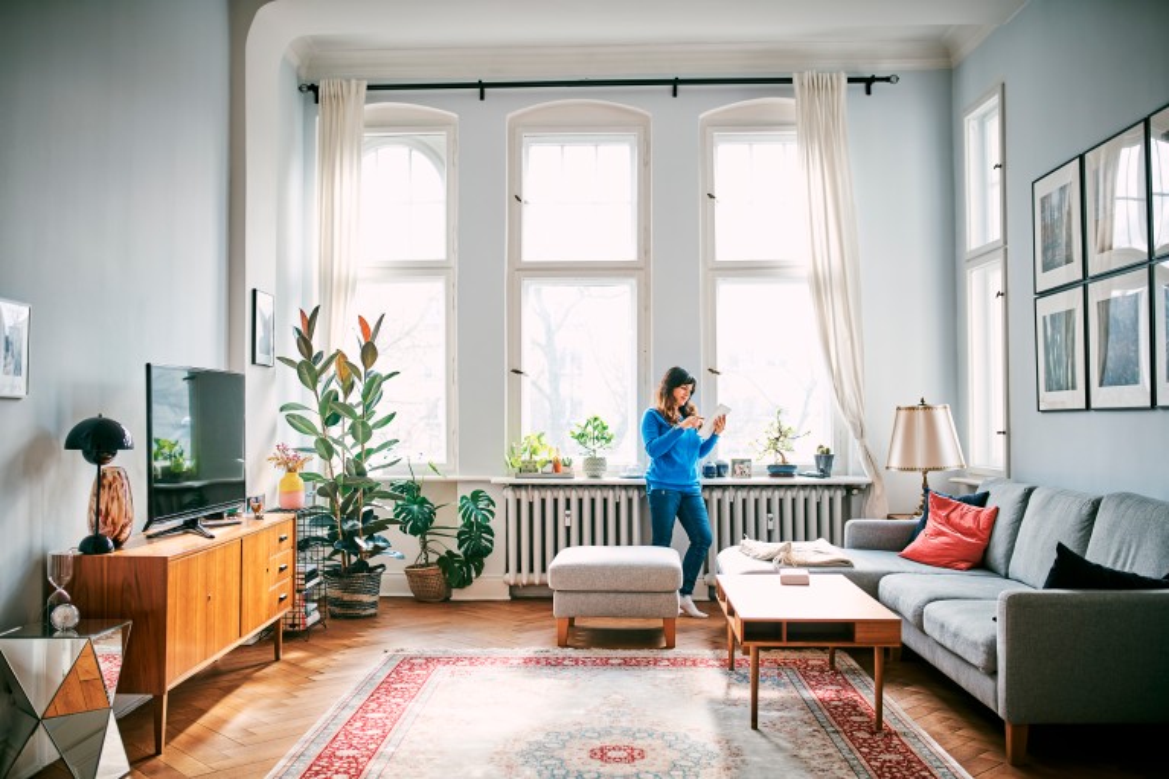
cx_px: 584
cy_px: 390
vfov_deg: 37.8
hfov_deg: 54.4
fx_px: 1136
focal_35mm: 35
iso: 100
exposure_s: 1/250
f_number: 2.2
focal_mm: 35
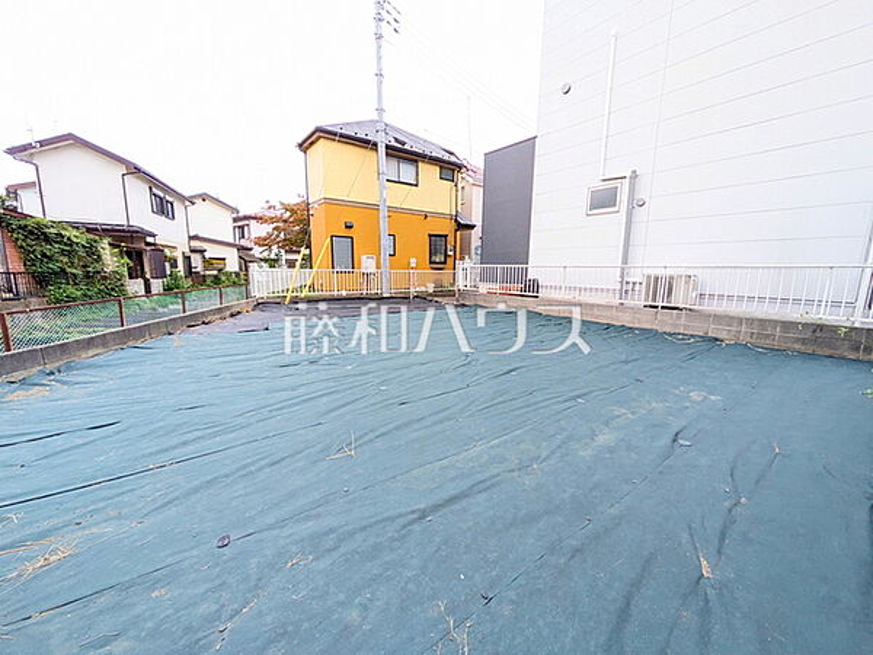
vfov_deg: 85.7
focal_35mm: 14
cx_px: 436
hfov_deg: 102.1
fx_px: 353
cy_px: 328
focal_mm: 1.83
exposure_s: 1/50
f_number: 2.2
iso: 244
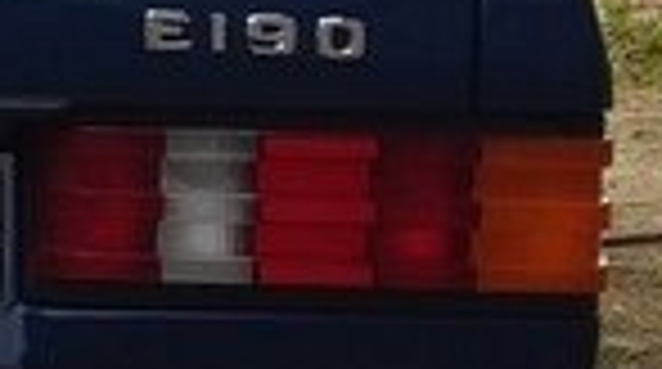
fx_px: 2663
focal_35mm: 152
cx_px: -365
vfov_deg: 7.9
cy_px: -70
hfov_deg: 13.3
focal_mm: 3.3
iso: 40
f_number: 2.2
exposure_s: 1/212
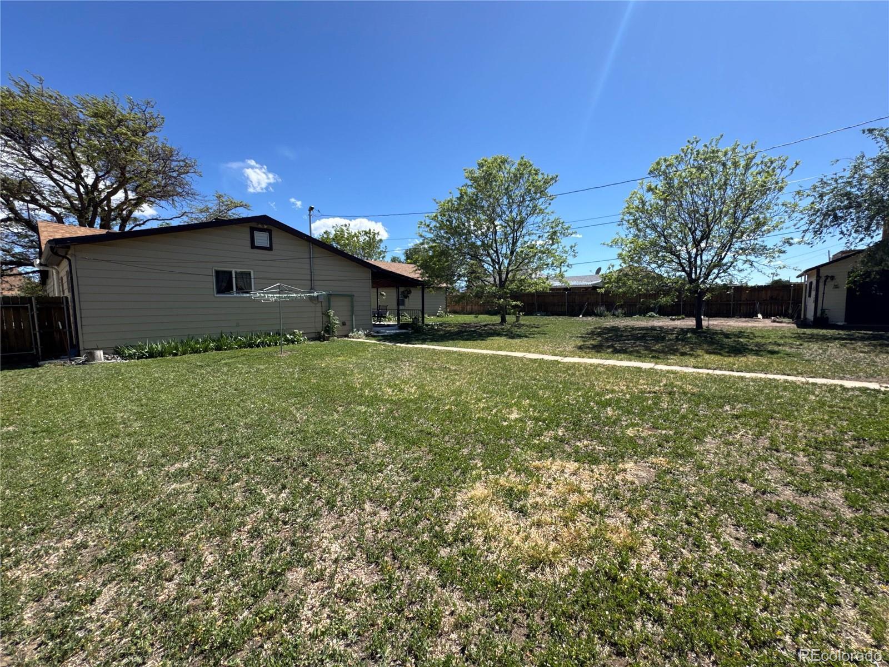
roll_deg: +0.5
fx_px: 360
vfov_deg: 85.7
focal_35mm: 14
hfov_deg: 102.1
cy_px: 334
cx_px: 444
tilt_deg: -4.9
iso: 50
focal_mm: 2.22
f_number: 2.2
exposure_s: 1/1567
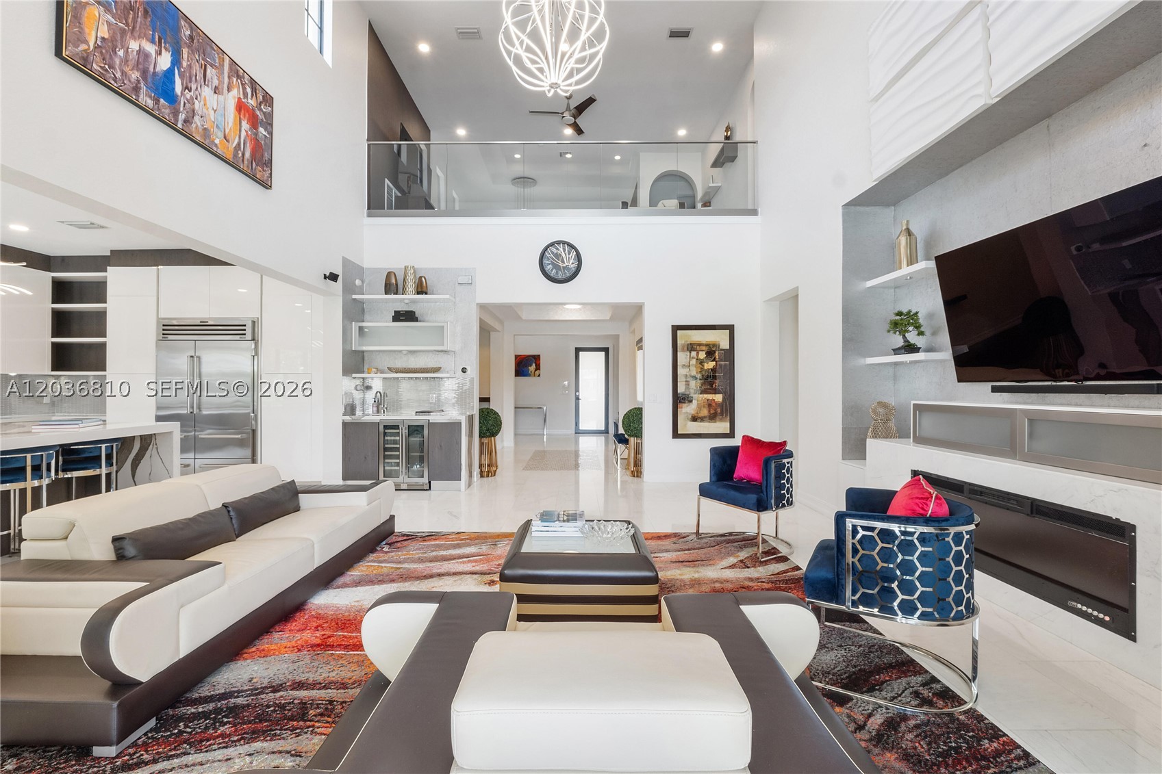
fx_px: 484
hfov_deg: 100.4
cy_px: 387
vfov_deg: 77.3
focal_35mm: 15
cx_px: 581
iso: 160
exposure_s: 1/10
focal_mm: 10
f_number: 11
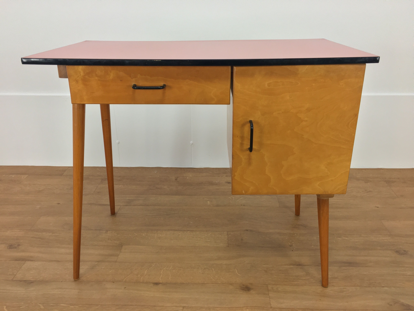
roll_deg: -0.3
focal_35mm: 29
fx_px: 347
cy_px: 156
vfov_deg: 48.2
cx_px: 207
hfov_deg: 61.7
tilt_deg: -22.1
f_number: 2.2
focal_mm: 4.15
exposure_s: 1/33
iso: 50
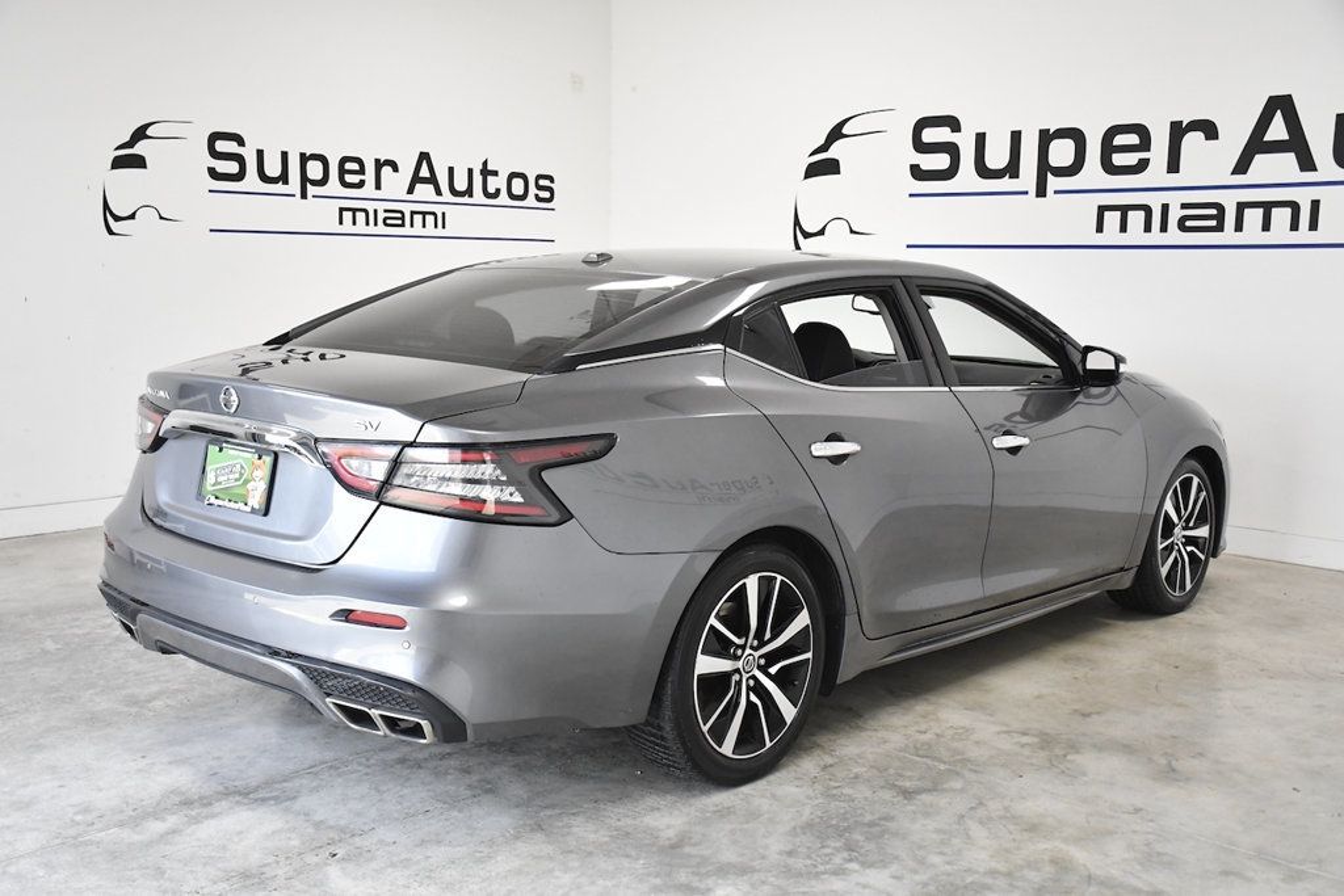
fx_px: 1456
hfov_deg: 49.5
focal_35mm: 39
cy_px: 448
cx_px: 672
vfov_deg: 34.2
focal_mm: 26
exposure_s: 1/1000
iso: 2500
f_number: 4.5
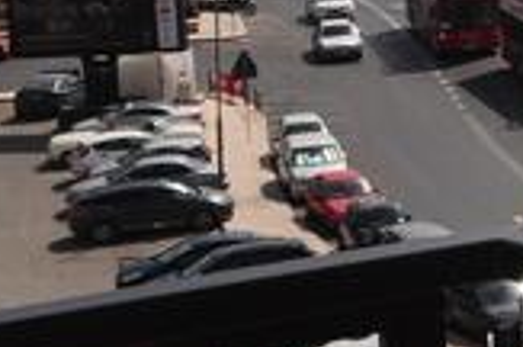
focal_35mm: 170
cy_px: -366
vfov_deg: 7.7
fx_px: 2465
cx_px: 1437
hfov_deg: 9.9
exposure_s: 1/640
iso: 200
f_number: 13
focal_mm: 18
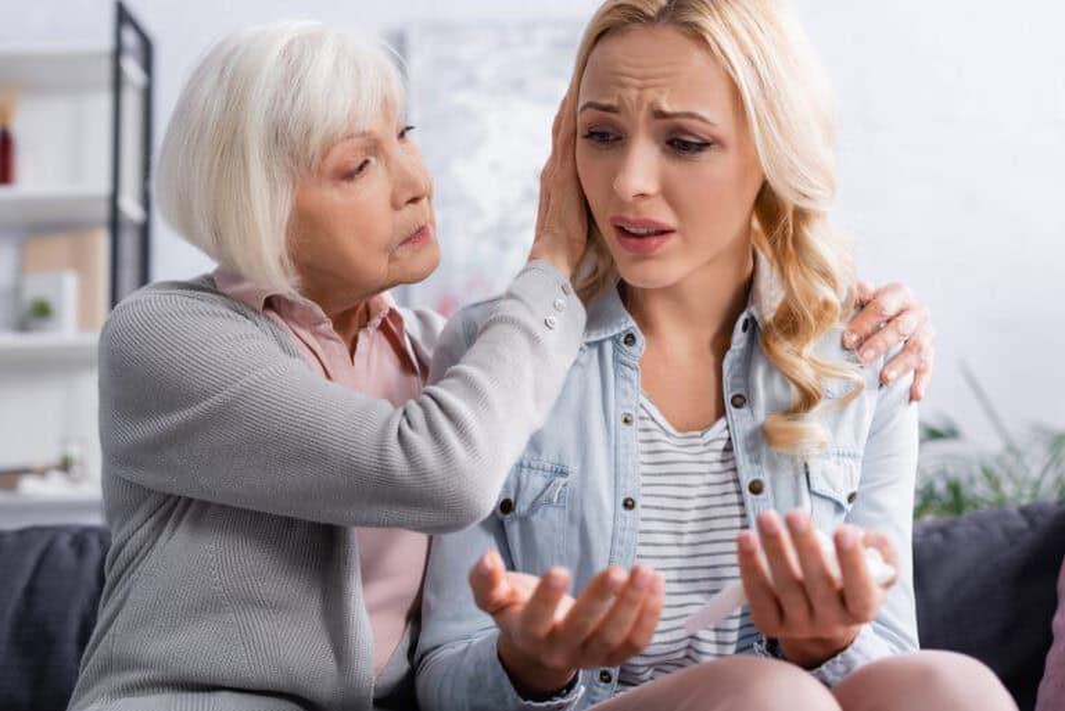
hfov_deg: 39.6
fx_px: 1480
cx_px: 532
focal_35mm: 50
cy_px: 356
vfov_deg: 27.0
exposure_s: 1/200
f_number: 4
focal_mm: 50
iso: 80
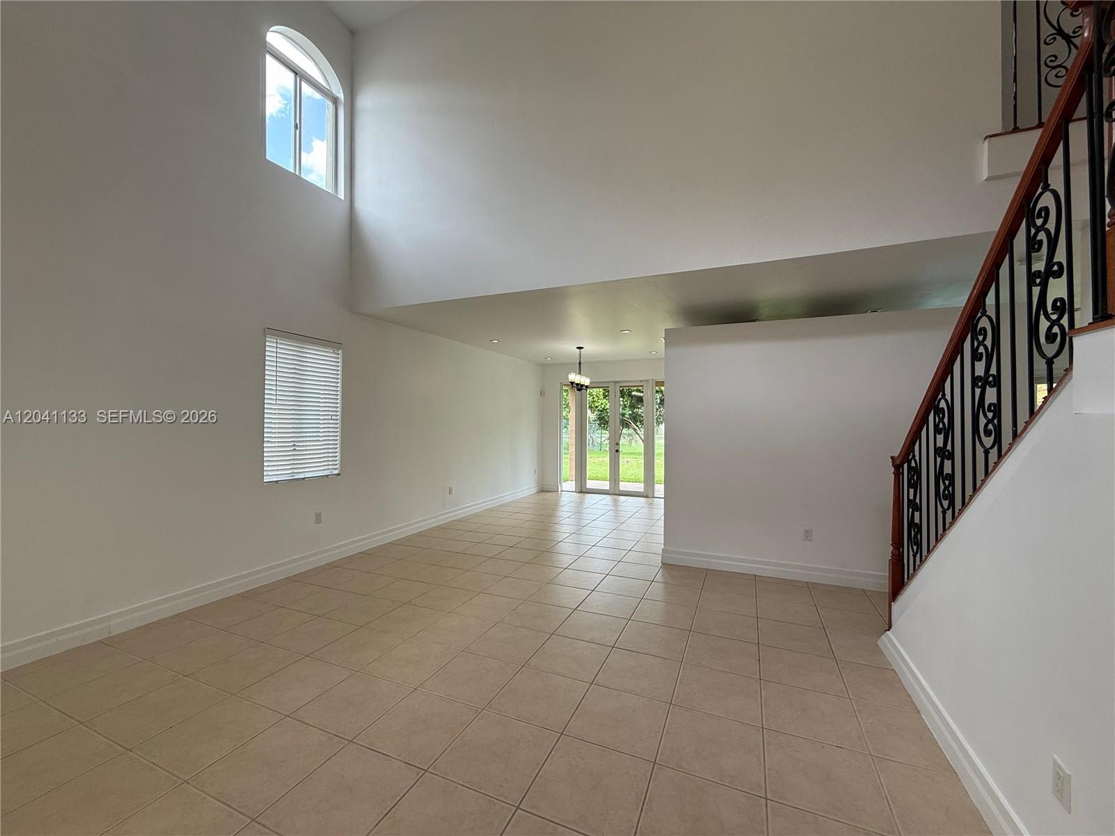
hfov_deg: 102.1
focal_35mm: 14
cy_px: 418
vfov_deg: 85.7
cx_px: 558
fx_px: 451
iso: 50
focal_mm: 2.22
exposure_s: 1/120
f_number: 2.2
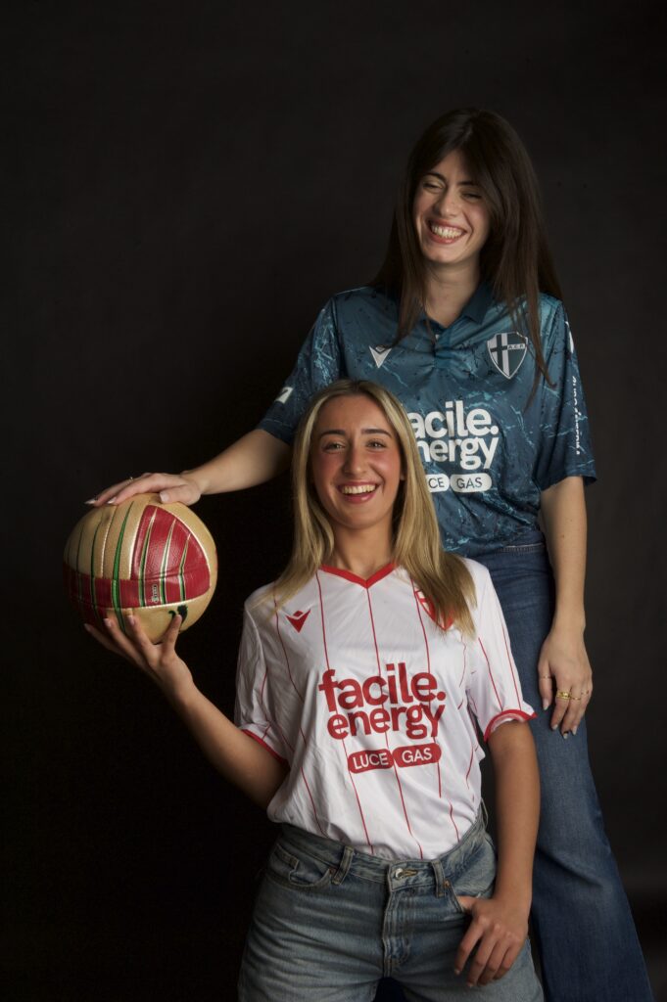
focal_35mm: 50
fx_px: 1392
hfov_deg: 26.9
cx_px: 334
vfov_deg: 39.6
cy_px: 501
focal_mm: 50
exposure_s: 1/200
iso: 200
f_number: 18
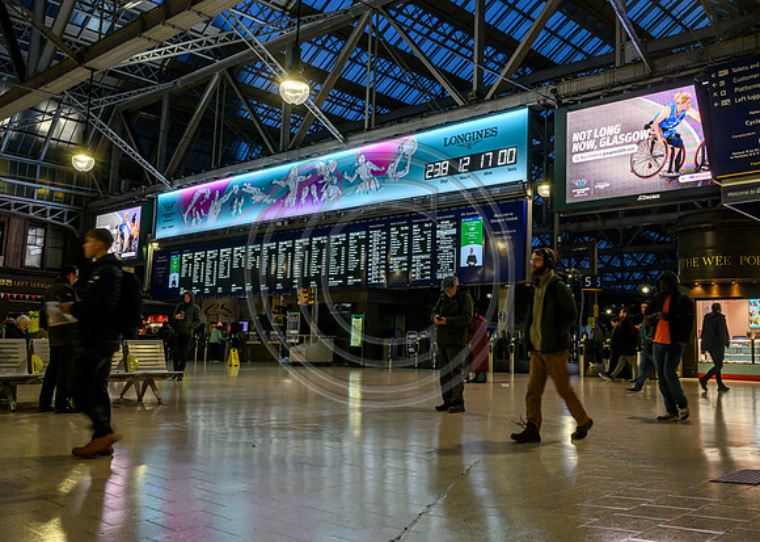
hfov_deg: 54.1
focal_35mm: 34
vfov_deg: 40.1
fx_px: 740
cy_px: 250
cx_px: 437
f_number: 9
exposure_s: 1/50
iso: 1000
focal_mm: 30.5
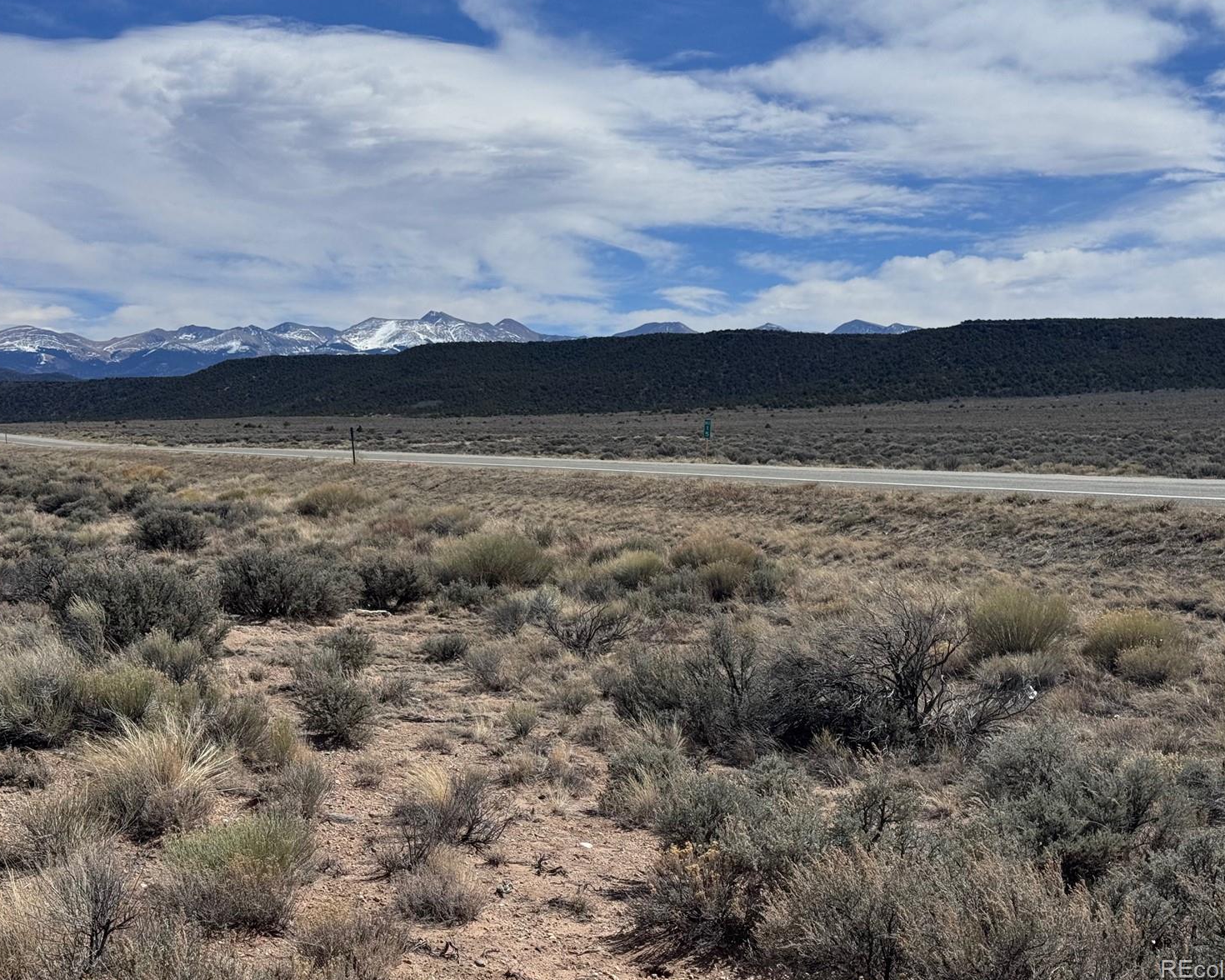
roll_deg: -0.1
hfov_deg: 36.7
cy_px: 487
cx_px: 629
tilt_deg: -1.7
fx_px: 1849
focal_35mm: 51
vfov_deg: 29.7
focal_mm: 6.76
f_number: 1.78
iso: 64
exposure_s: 1/9009
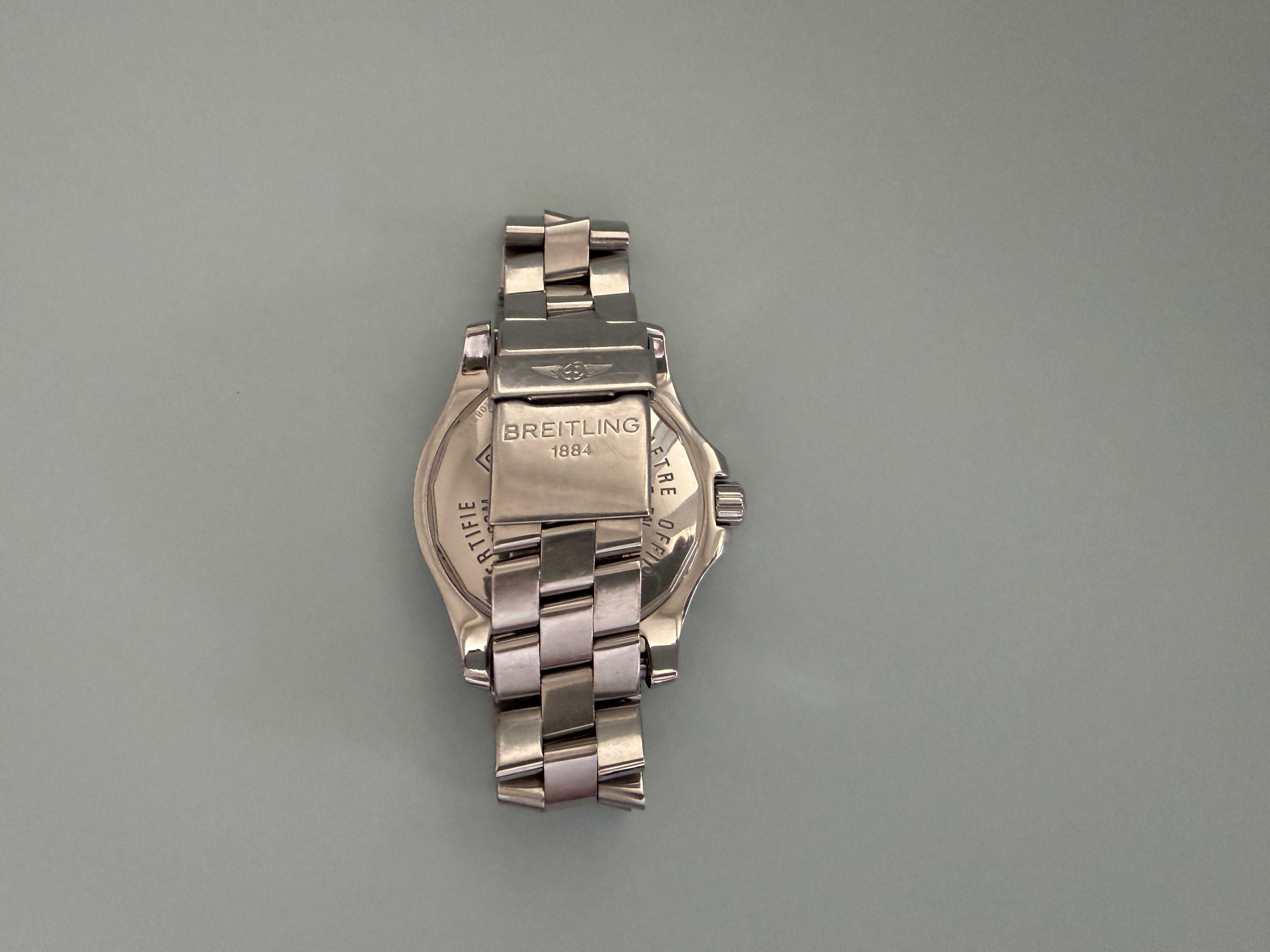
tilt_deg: -77.5
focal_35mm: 26
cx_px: 635
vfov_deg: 53.1
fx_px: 954
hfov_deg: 67.3
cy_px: 476
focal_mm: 2.22
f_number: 2.2
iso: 320
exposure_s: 1/74
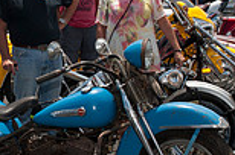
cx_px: 49
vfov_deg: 10.3
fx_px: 860
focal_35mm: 132
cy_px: 55
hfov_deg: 15.5
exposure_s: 1/250
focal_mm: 35
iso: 200
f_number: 13
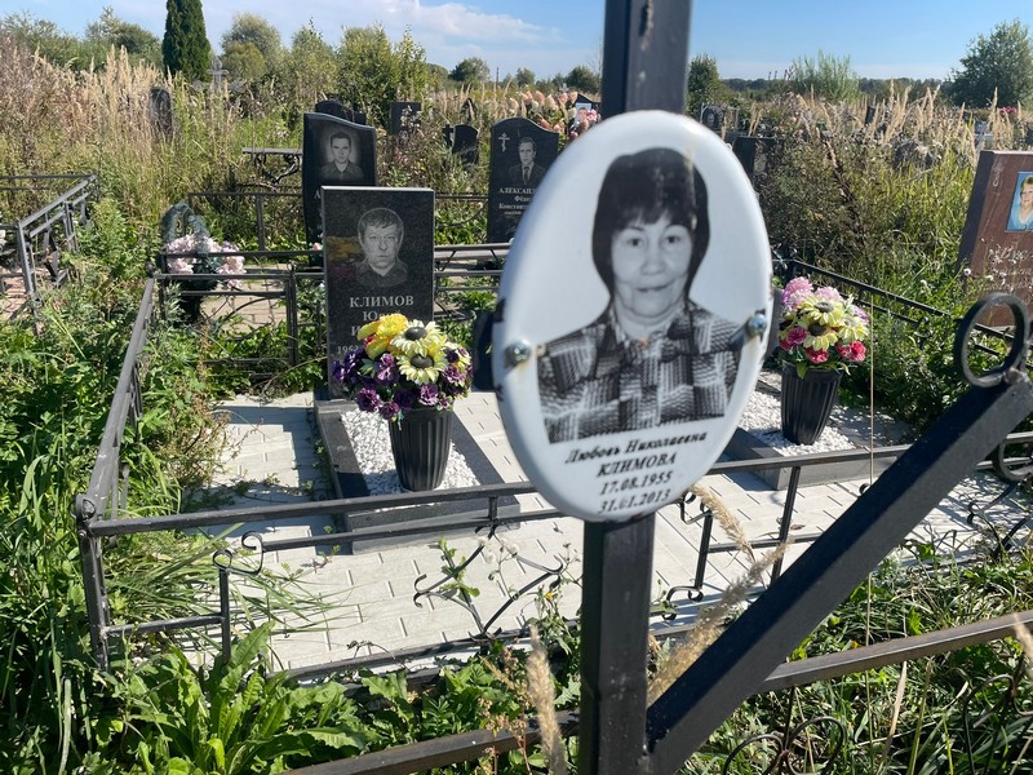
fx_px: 776
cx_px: 516
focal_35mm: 26
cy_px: 388
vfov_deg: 53.1
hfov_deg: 67.3
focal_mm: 4.2
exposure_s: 1/2618
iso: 32
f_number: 1.6
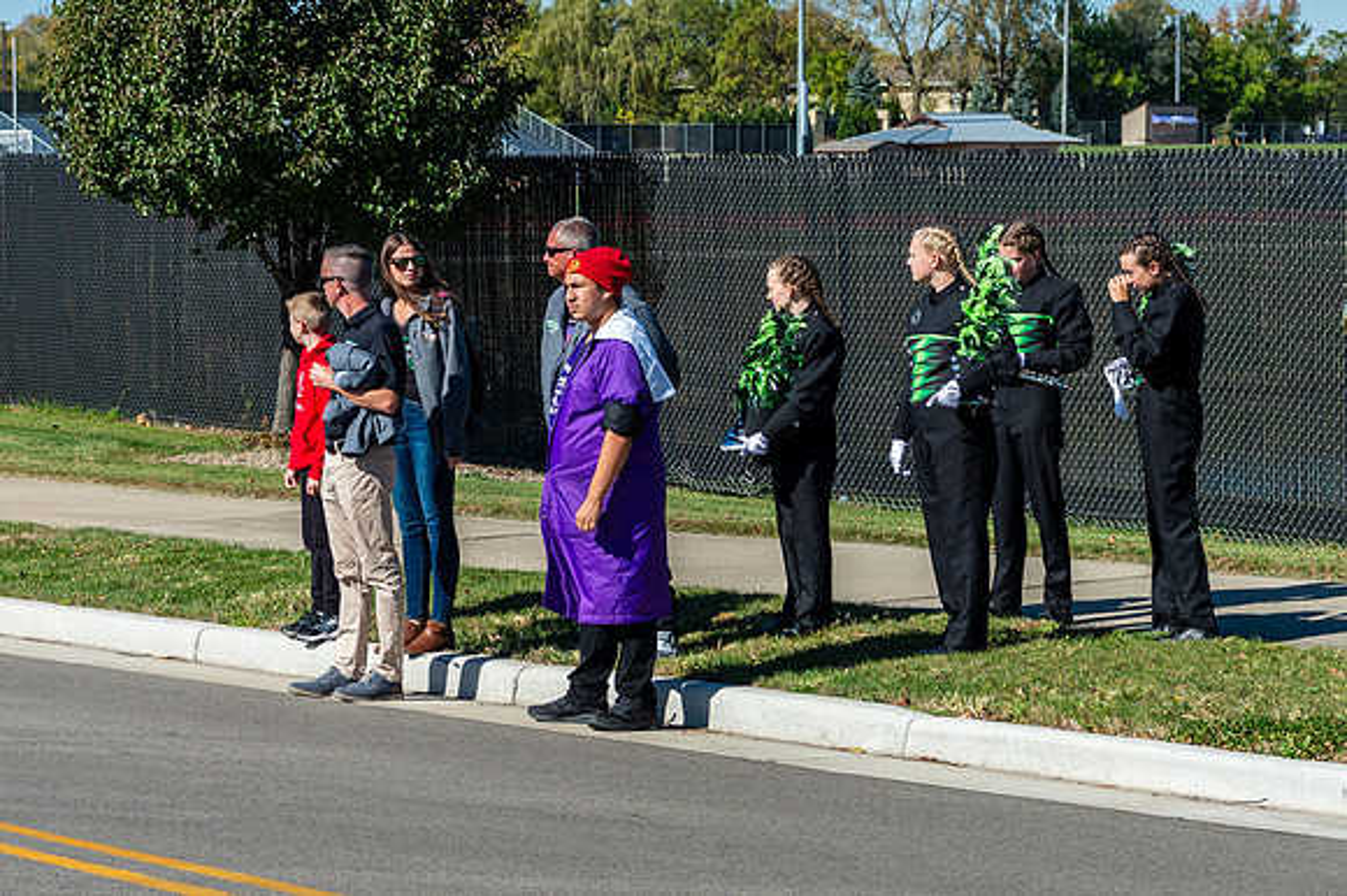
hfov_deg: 18.7
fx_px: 4089
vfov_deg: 12.5
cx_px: 544
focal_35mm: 109
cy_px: 391
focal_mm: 70
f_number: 7.1
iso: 320
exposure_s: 1/1250
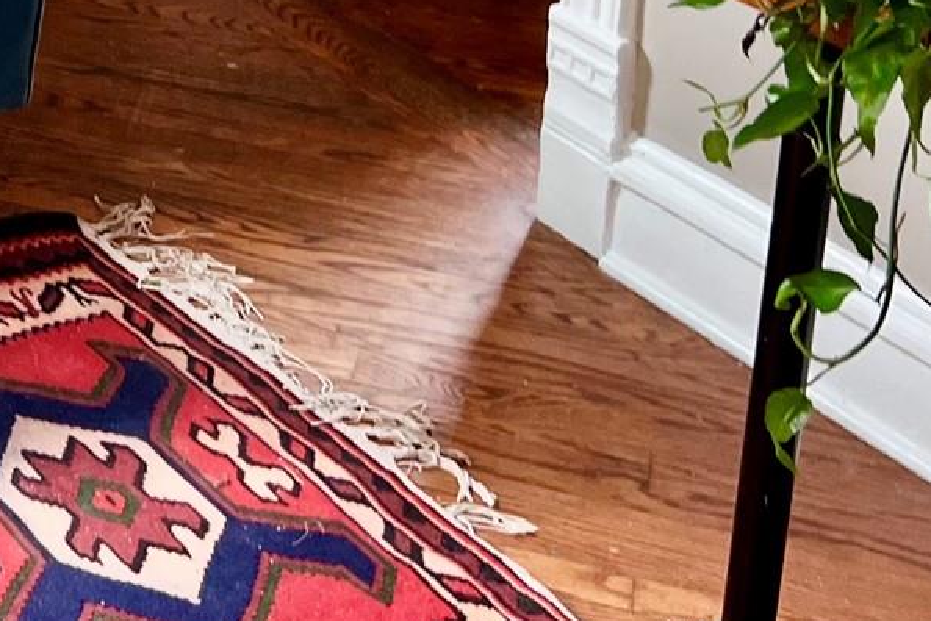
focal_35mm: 93
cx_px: -382
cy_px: -360
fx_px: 2406
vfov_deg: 13.7
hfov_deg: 19.6
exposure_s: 1/60
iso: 80
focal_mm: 5.7
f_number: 1.5
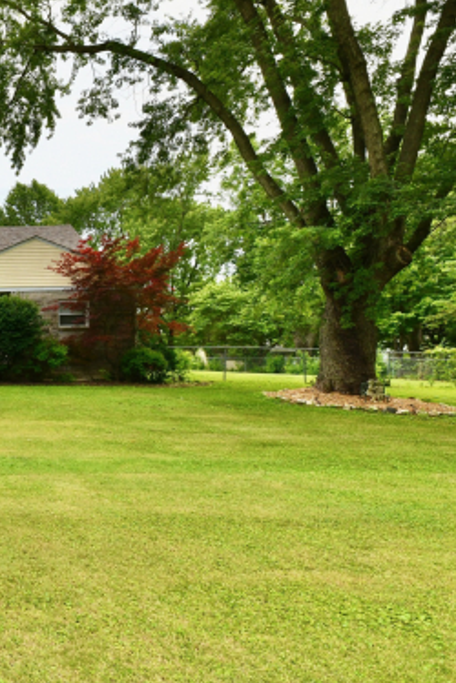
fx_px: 532
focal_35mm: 28
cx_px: -171
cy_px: 362
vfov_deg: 65.4
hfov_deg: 31.8
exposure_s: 1/250
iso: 640
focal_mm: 14
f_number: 13
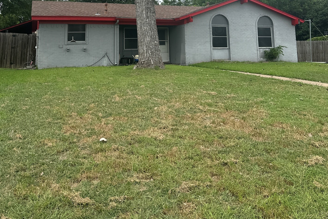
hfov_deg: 53.1
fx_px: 328
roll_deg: +1.9
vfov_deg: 34.3
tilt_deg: +7.1
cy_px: 12
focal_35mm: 36
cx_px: 159
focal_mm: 6.86
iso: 80
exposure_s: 1/5000
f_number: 1.78
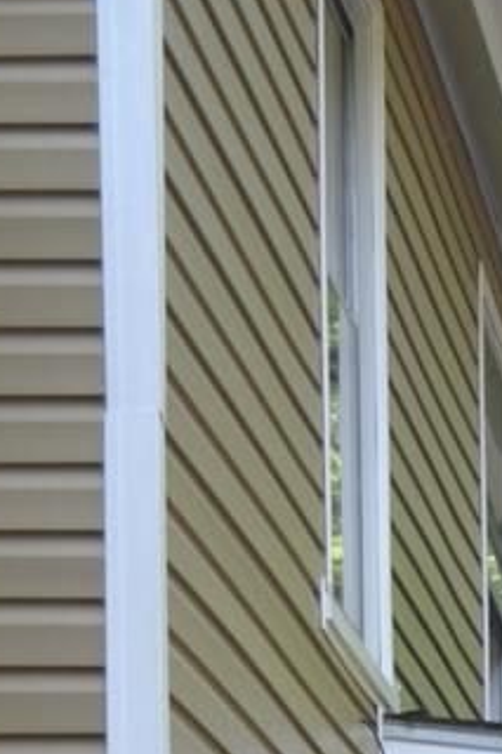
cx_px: 1098
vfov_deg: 10.6
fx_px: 3622
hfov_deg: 7.5
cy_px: 1666
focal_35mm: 173
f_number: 5.6
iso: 220
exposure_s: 1/125
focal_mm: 24
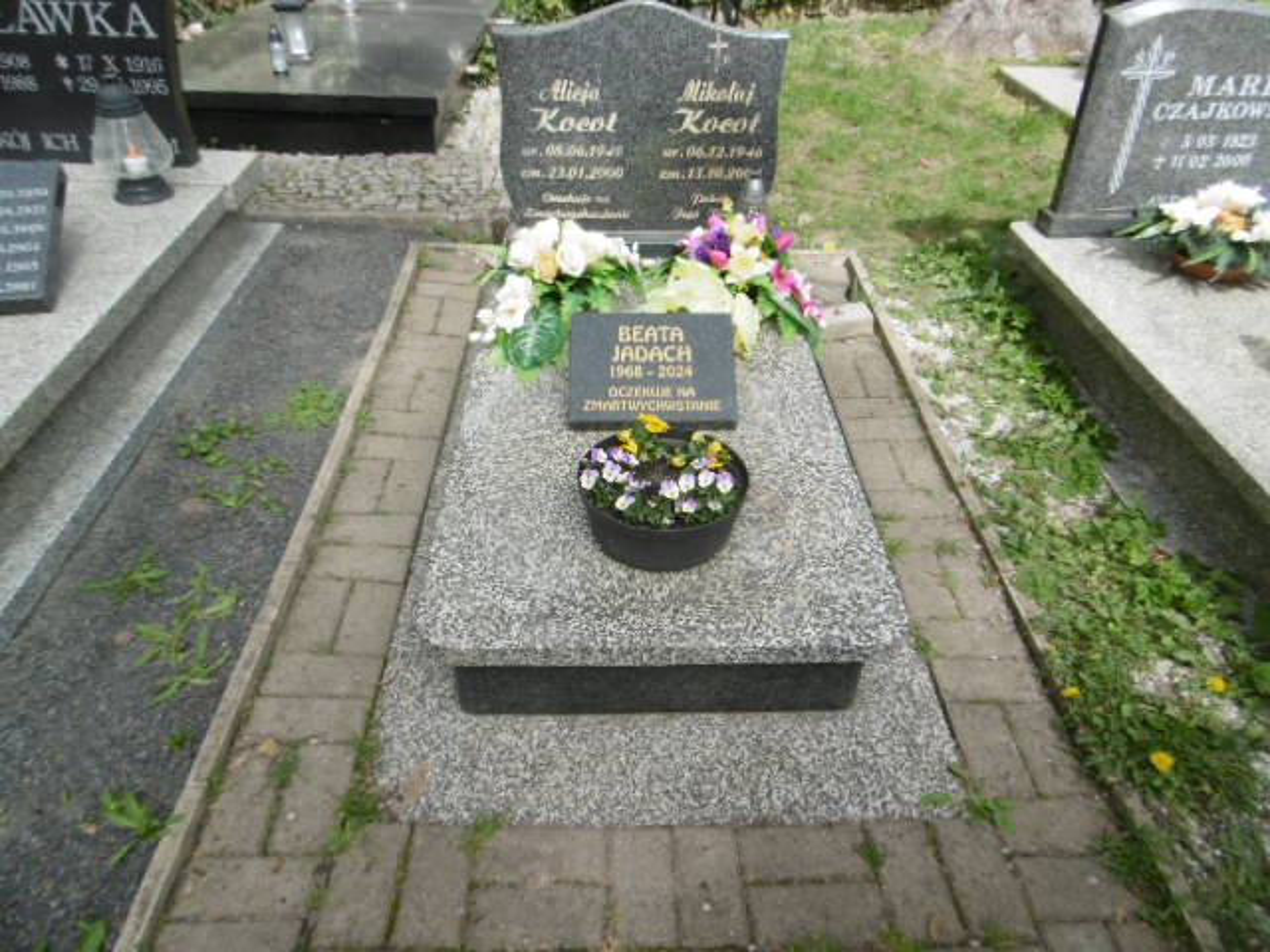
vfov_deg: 56.8
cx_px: 635
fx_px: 881
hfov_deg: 71.6
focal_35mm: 24
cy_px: 476
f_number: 3.1
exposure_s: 1/500
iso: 100
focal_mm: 4.3
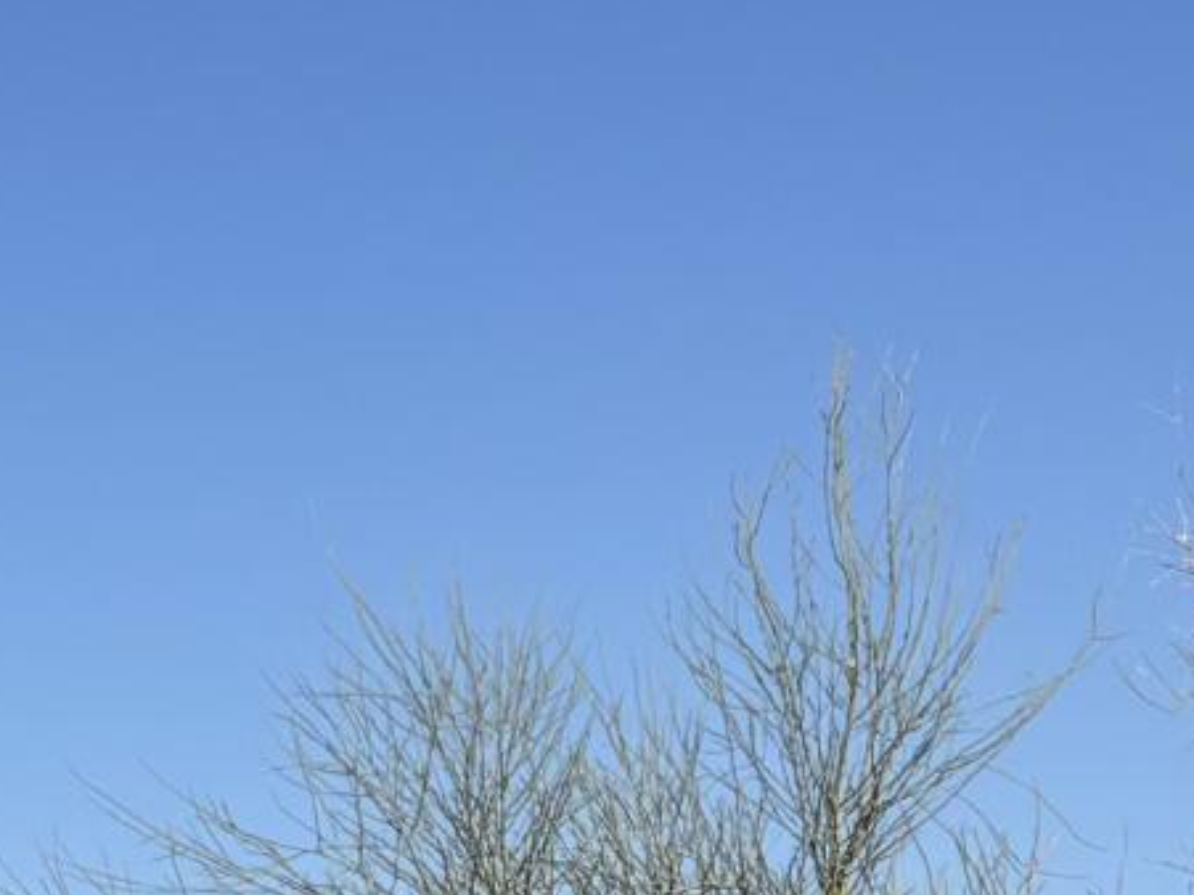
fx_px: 5966
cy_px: 1295
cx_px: -1551
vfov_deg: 8.4
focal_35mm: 173
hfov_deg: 10.1
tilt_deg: +1.1
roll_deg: -0.7
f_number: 1.6
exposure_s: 1/5952
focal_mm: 5.96
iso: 50
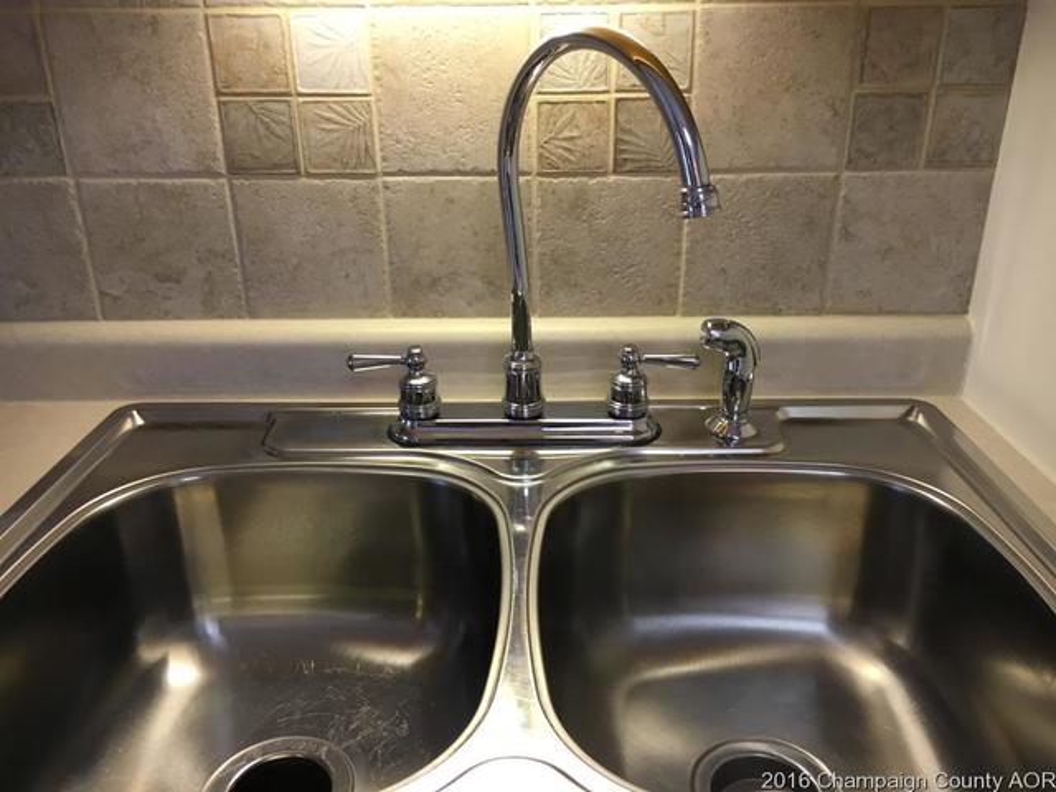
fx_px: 885
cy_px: 396
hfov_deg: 61.7
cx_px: 528
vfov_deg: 48.2
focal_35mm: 29
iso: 64
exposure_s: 1/30
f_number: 2.2
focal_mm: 4.15
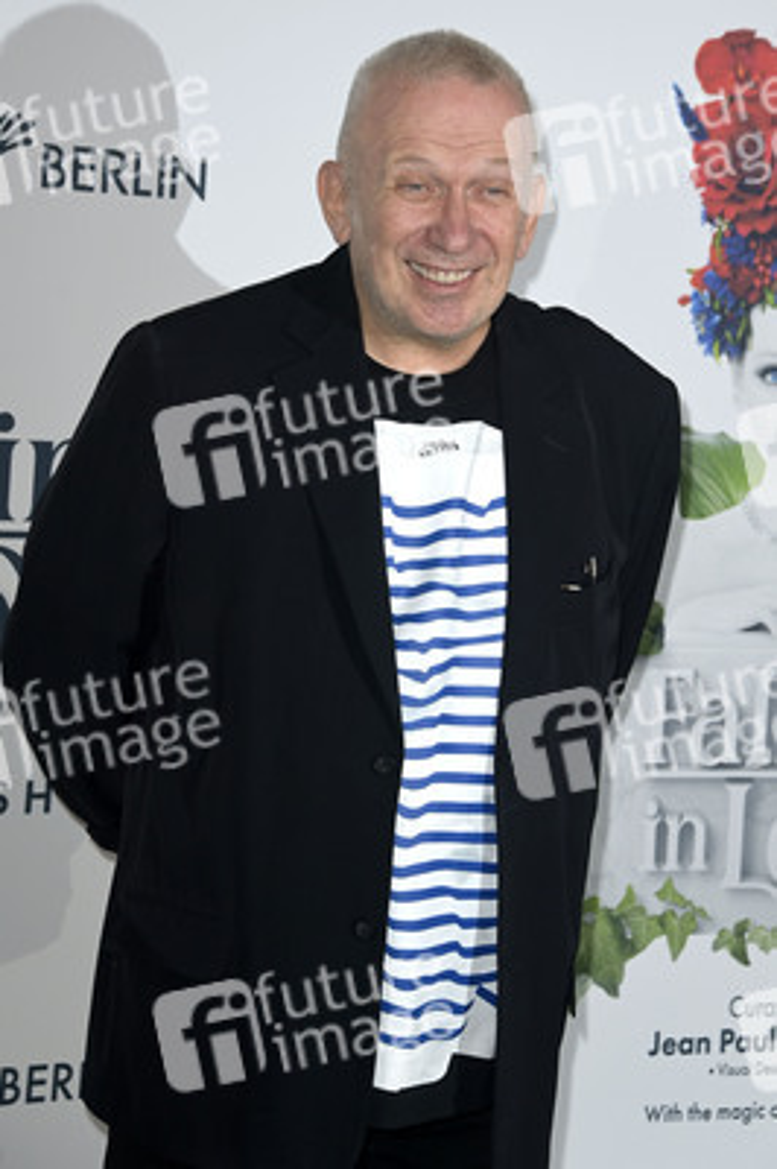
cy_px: 584
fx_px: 3178
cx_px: 388
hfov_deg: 13.9
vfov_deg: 20.8
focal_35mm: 98
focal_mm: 98
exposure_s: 1/250
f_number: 5.6
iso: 640
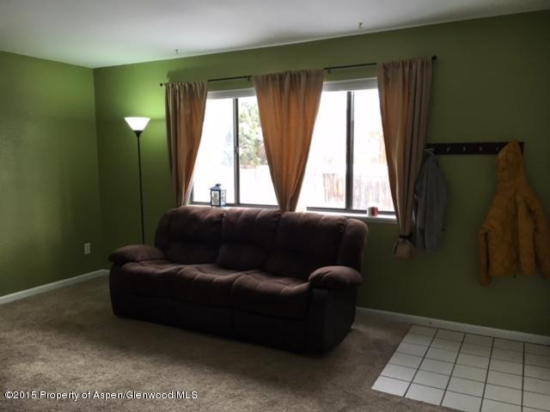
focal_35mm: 29
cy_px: 206
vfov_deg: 48.2
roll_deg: +0.7
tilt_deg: -5.8
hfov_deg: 61.7
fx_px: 461
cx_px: 275
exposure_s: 1/30
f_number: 2.2
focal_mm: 4.15
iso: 25
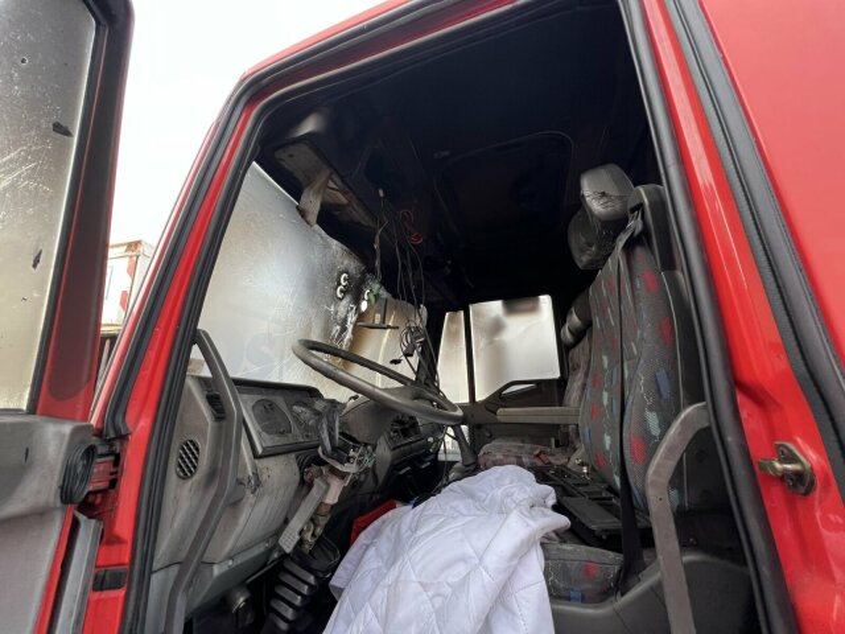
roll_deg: +1.0
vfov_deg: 89.9
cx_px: 422
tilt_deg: +14.6
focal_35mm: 13
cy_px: 317
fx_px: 317
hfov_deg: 106.2
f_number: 1.8
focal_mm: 1.57
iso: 125
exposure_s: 1/99
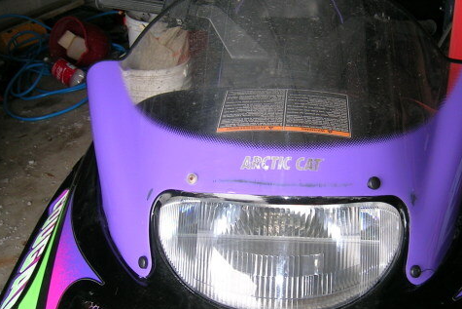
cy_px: 187
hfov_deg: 40.2
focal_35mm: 49
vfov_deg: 27.5
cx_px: 275
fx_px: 629
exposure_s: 1/30
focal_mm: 5.4
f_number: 2.8
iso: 50
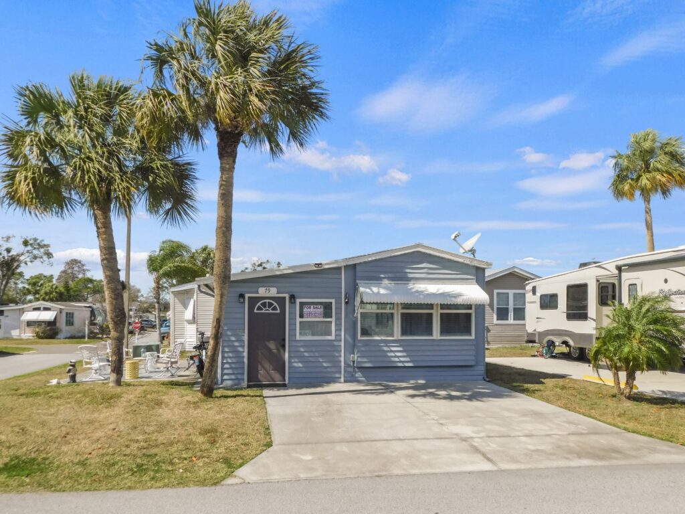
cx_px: 342
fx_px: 554
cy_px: 257
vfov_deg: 49.7
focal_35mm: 28
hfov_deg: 63.4
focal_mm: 4.9
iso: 125
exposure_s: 1/400
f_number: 6.4
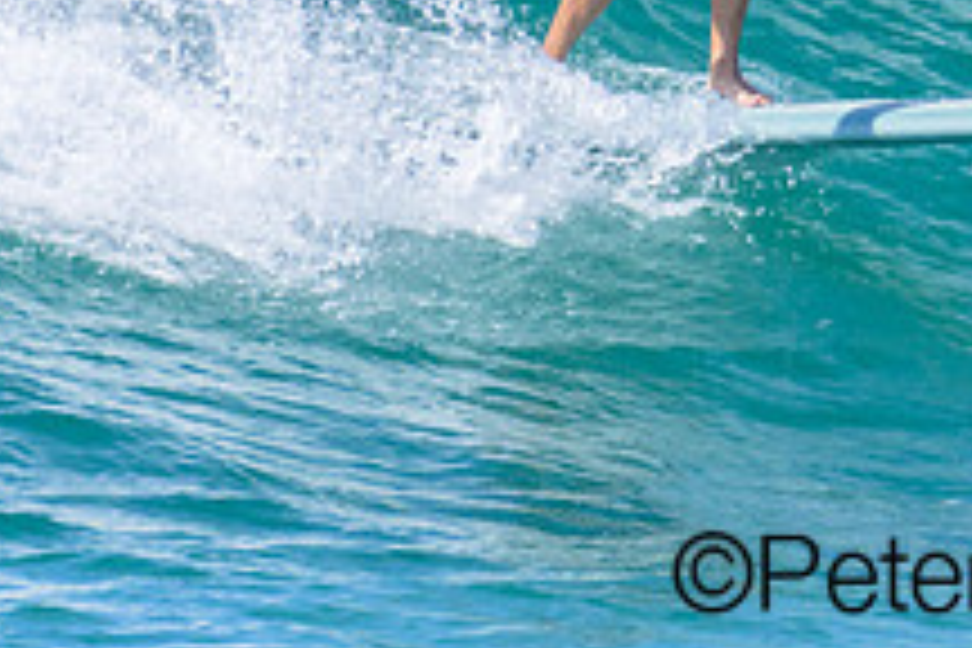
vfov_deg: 0.5
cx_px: 1170
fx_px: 78834
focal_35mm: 2920
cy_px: -288
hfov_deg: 0.7
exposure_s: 1/2000
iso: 1400
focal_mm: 800
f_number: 11
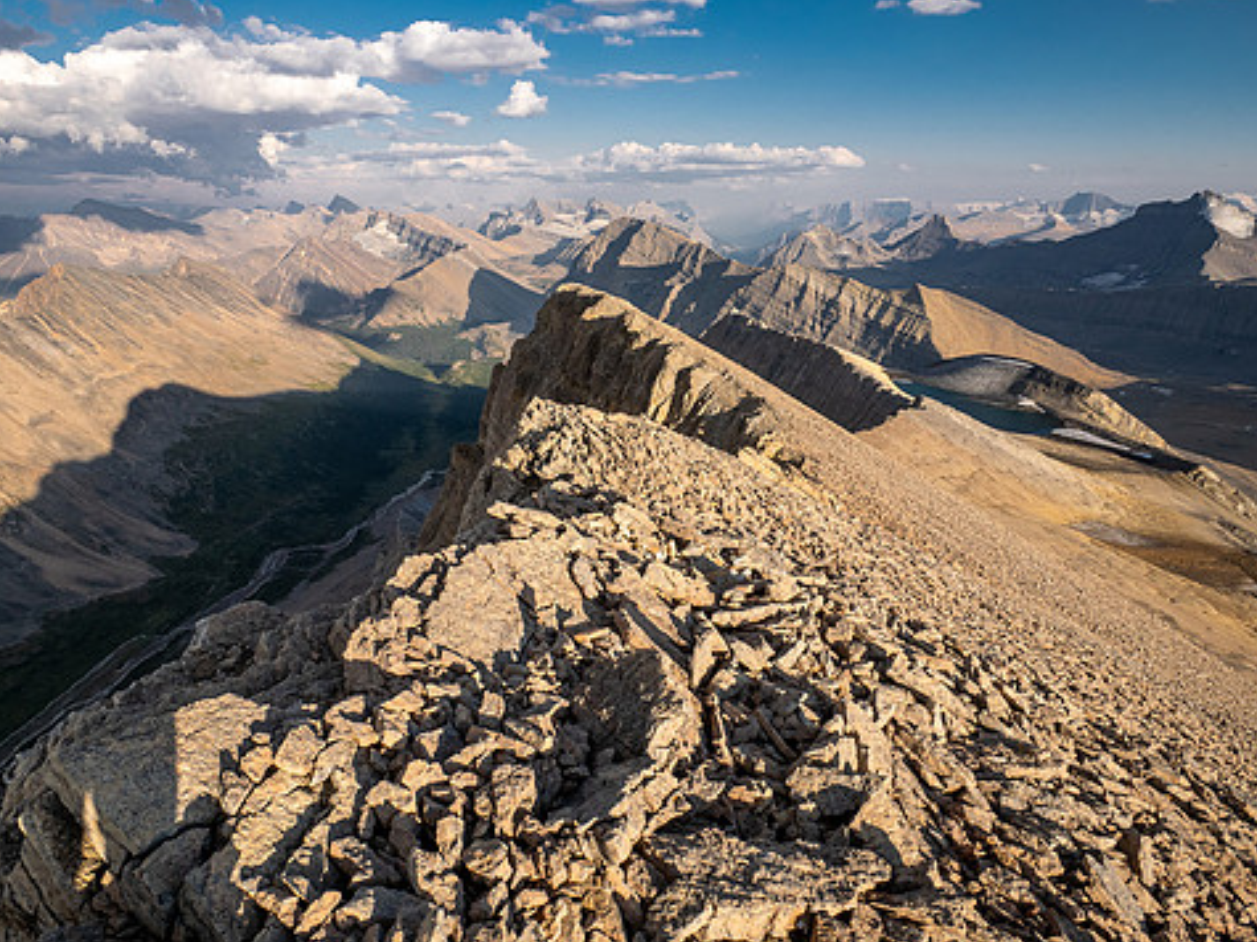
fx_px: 799
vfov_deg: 60.6
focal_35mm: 22
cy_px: 380
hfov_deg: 76.1
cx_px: 556
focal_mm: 9
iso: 200
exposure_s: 1/100
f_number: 8
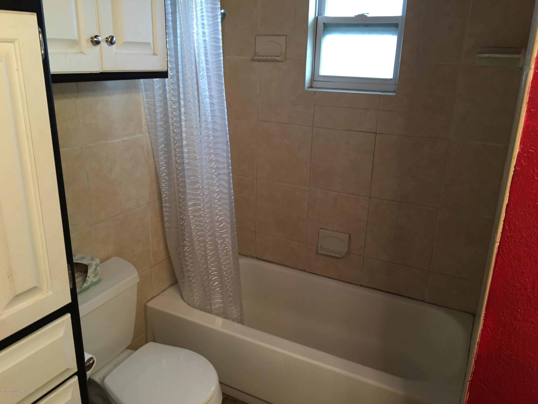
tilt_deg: -17.1
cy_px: 202
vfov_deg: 48.2
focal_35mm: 29
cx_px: 269
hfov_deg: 61.7
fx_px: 451
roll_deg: -2.7
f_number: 2.2
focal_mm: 4.15
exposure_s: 1/15
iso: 64
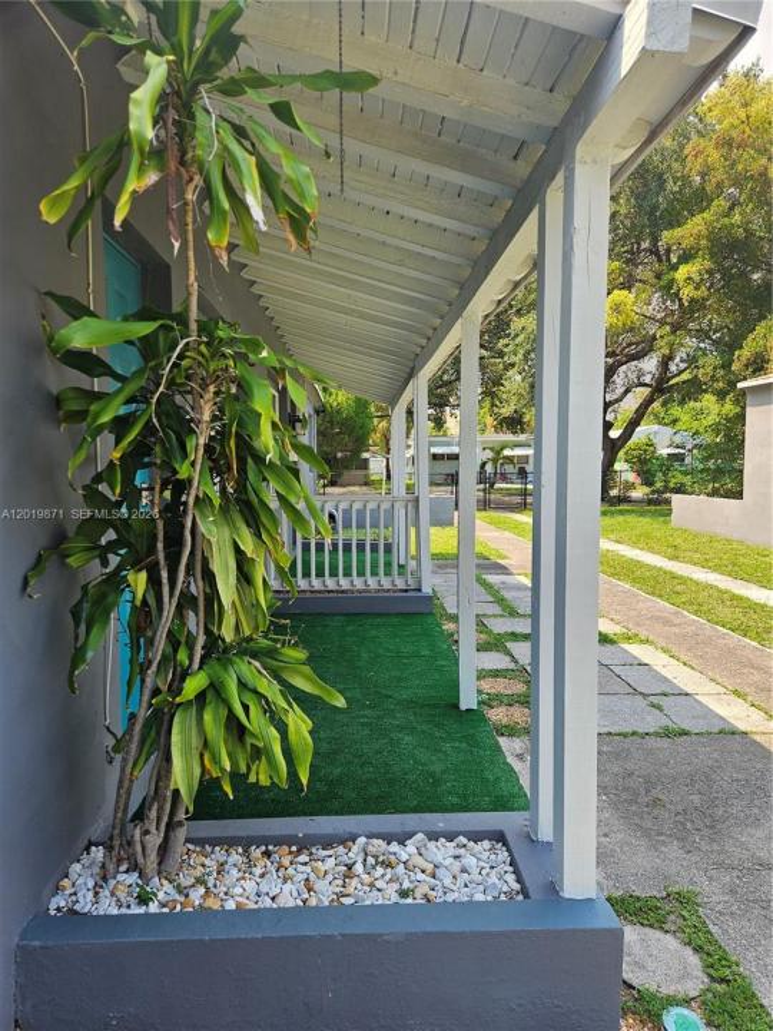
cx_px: 386
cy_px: 516
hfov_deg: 58.9
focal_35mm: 23
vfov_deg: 73.9
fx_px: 685
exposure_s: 1/333
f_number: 1.8
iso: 25
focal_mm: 5.4
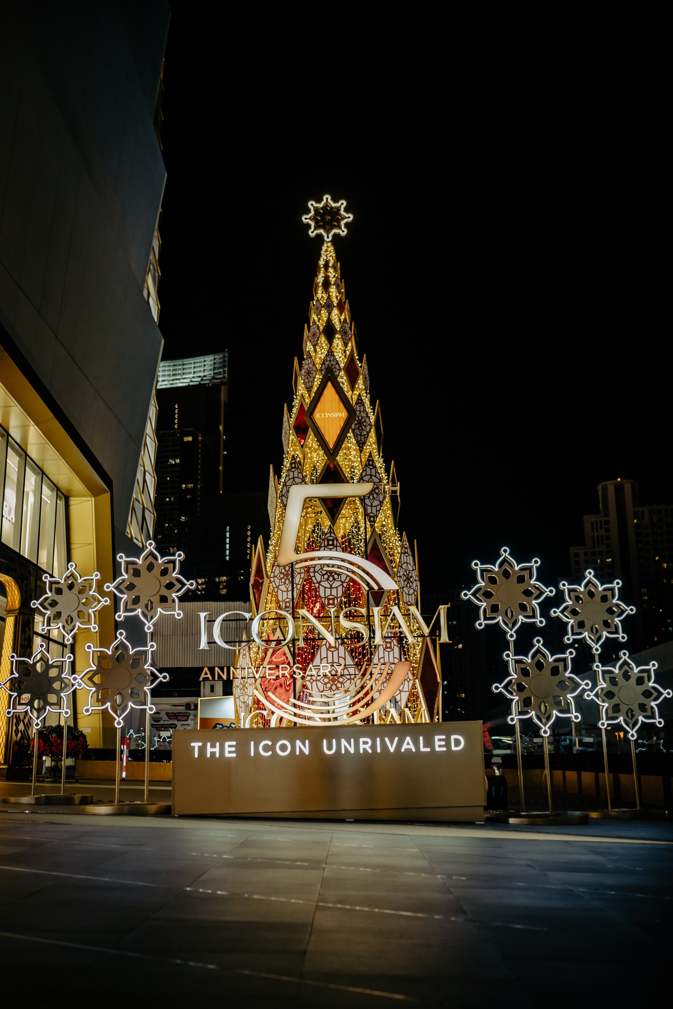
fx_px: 981
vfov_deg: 54.4
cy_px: 504
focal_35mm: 35
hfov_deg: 37.9
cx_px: 336
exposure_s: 1/100
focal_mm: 23
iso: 640
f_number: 1.8
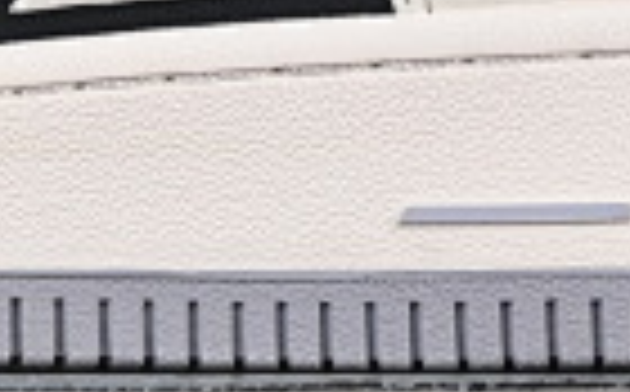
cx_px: -153
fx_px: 7508
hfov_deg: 4.8
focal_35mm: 438
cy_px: -363
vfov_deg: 3.0
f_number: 8
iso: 160
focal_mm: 50
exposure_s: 1/80
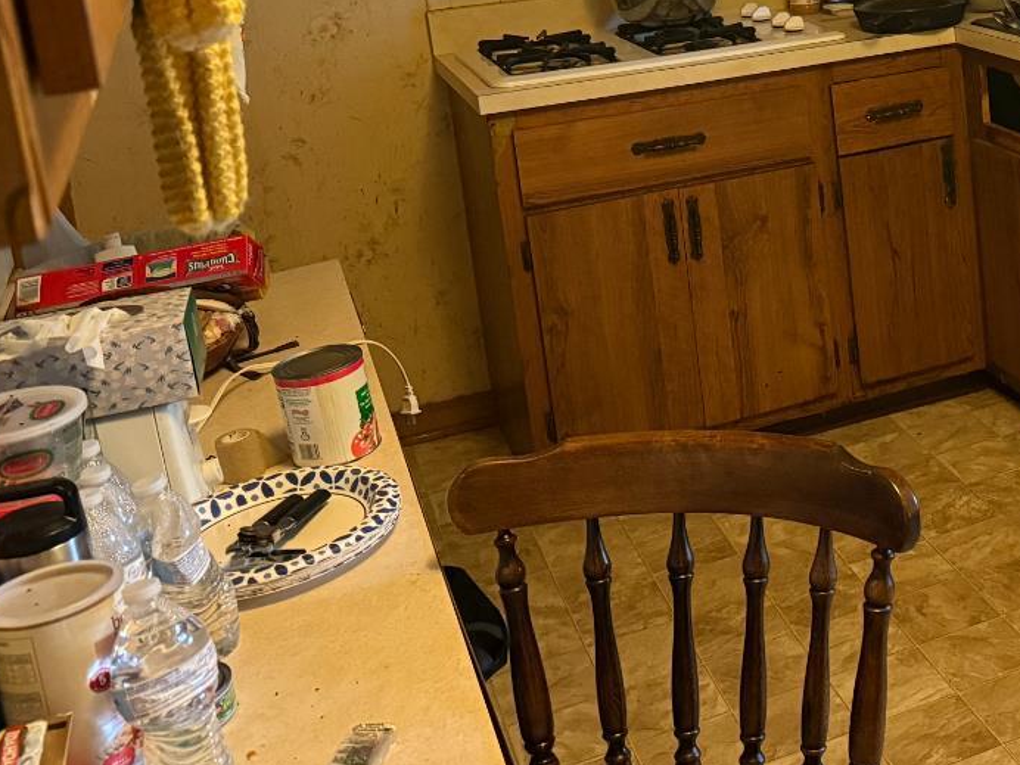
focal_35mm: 52
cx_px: 1016
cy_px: 92
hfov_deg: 33.7
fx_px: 1532
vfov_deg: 27.1
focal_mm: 6.76
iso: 1000
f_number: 1.78
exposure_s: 1/40
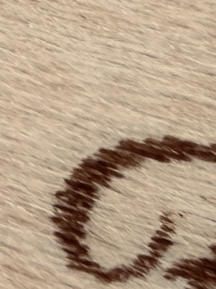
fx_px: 2256
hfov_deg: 5.5
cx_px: -35
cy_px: -489
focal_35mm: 271
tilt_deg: -61.4
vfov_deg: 6.8
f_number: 2.2
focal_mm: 2.22
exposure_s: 1/100
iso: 80
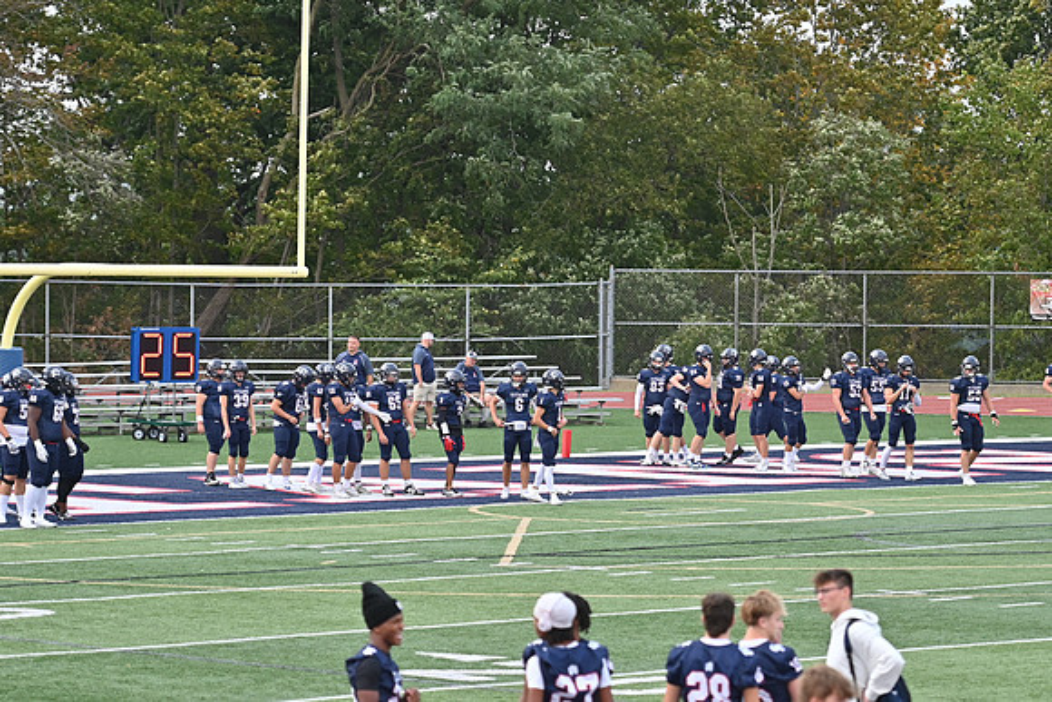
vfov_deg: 8.2
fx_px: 4910
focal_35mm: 168
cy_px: 351
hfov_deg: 12.2
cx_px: 526
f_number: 3.5
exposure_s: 1/1250
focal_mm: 112
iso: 400
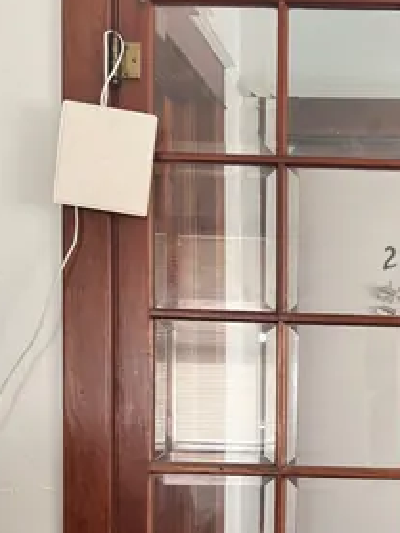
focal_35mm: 55
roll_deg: -1.0
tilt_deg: -2.9
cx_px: 423
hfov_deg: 25.0
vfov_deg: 34.2
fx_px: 848
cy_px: 401
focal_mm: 6.76
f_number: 1.78
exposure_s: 1/87
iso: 200
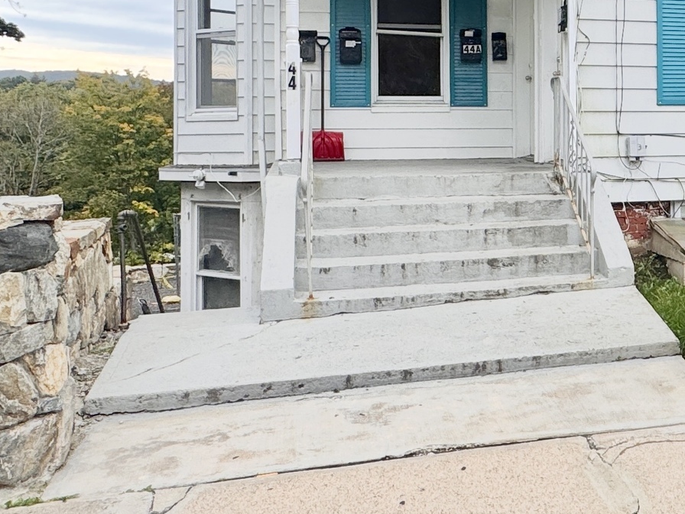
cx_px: 648
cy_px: 119
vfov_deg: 29.7
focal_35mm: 48
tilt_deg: -0.3
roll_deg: +0.5
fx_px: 950
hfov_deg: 36.5
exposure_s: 1/485
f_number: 2.2
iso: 40
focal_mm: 2.22
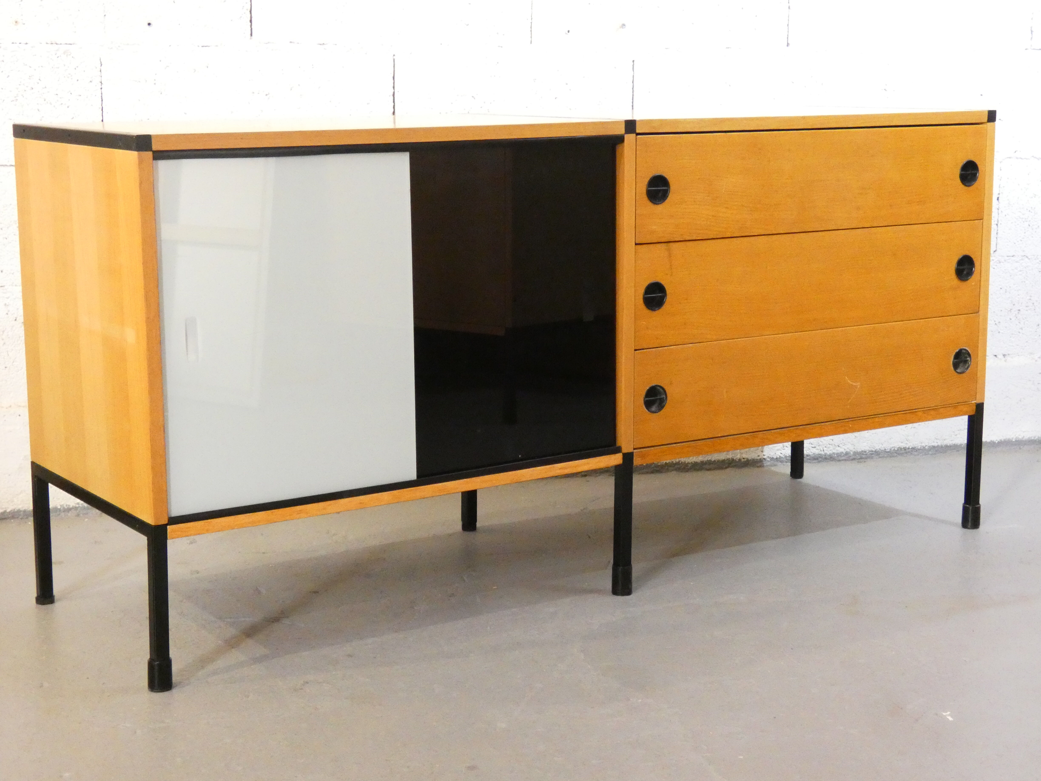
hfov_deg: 31.7
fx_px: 1834
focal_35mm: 61
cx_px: 520
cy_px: 390
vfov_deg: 24.0
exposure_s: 1/40
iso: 1600
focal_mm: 10.8
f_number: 4.1
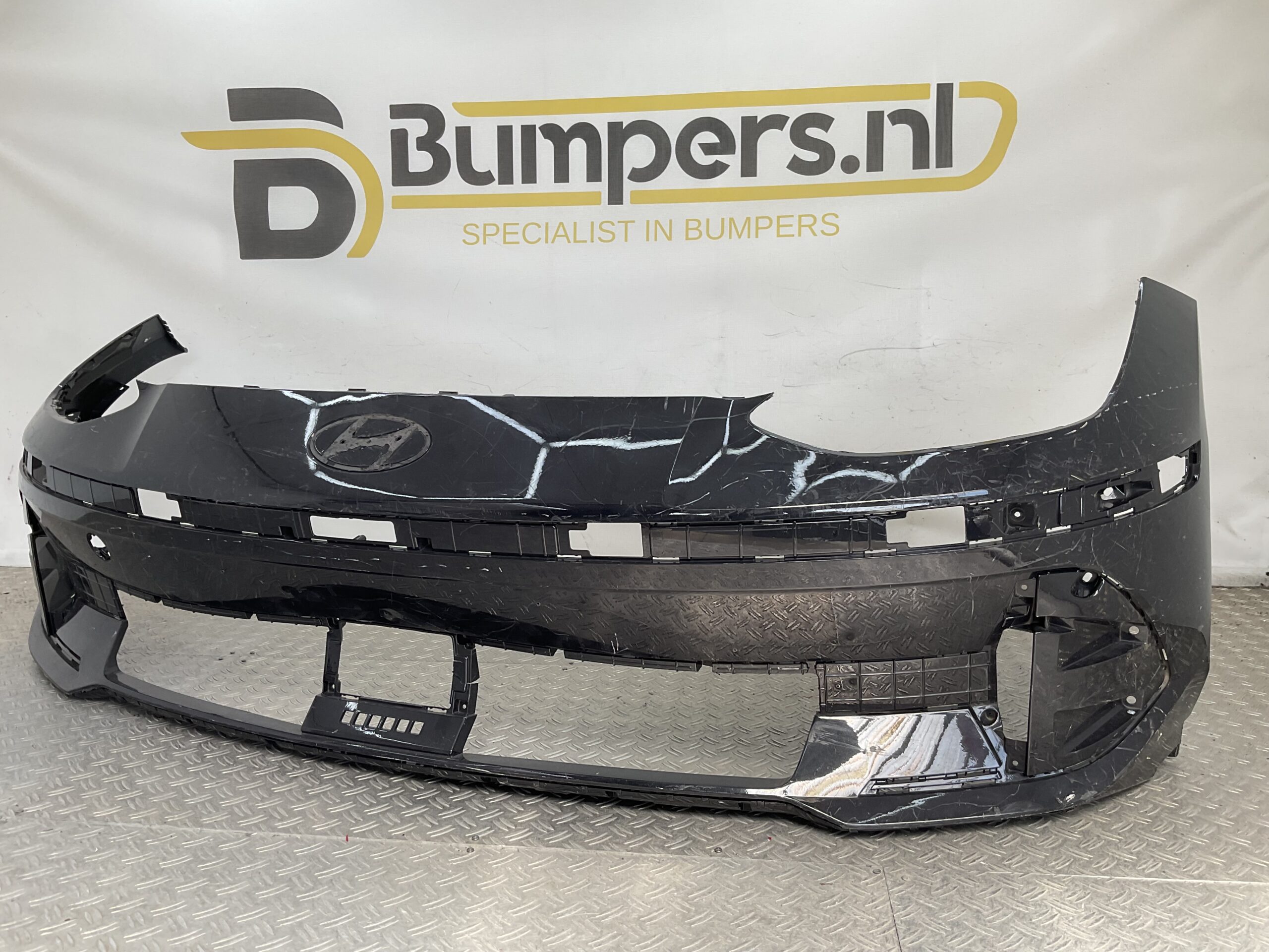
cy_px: 476
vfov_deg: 48.2
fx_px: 1063
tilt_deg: -8.2
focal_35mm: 29
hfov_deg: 61.7
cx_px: 634
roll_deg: -0.9
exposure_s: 1/171
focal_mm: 3
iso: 16
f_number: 1.8
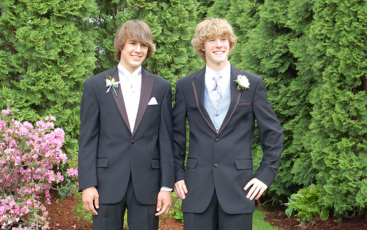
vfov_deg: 17.0
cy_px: 108
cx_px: 183
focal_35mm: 77
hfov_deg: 26.8
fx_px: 771
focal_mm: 50
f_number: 5.6
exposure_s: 1/125
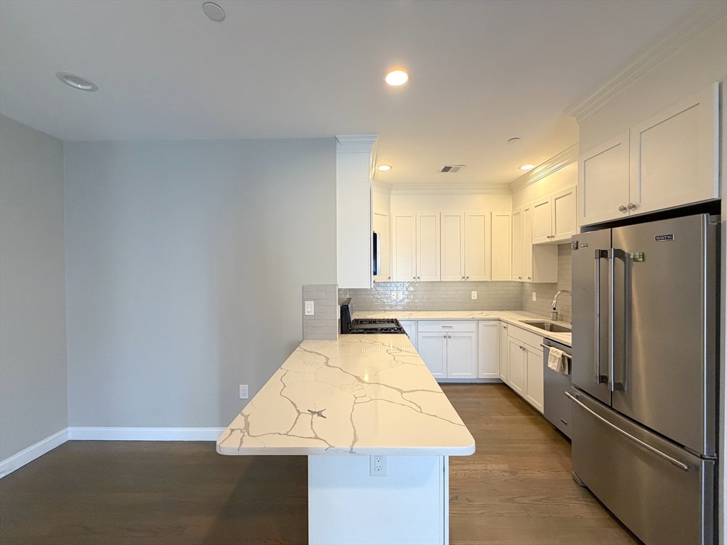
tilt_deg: -0.7
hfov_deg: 102.1
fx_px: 294
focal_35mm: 14
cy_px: 272
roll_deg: +0.3
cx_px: 364
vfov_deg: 85.7
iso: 250
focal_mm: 2.22
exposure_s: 1/120
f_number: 2.2
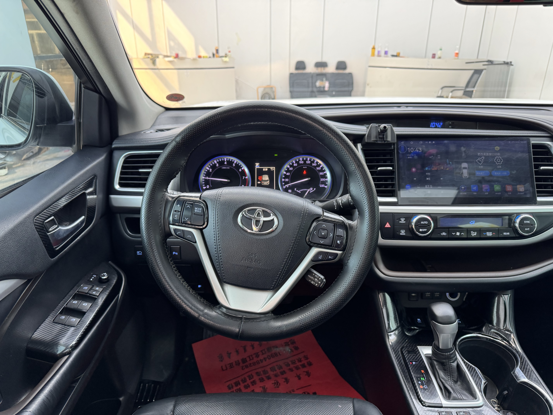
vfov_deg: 56.8
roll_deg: +0.1
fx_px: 383
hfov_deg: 71.6
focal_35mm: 24
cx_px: 276
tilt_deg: -23.3
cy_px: 208
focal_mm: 6.76
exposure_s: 1/100
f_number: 1.78
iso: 200
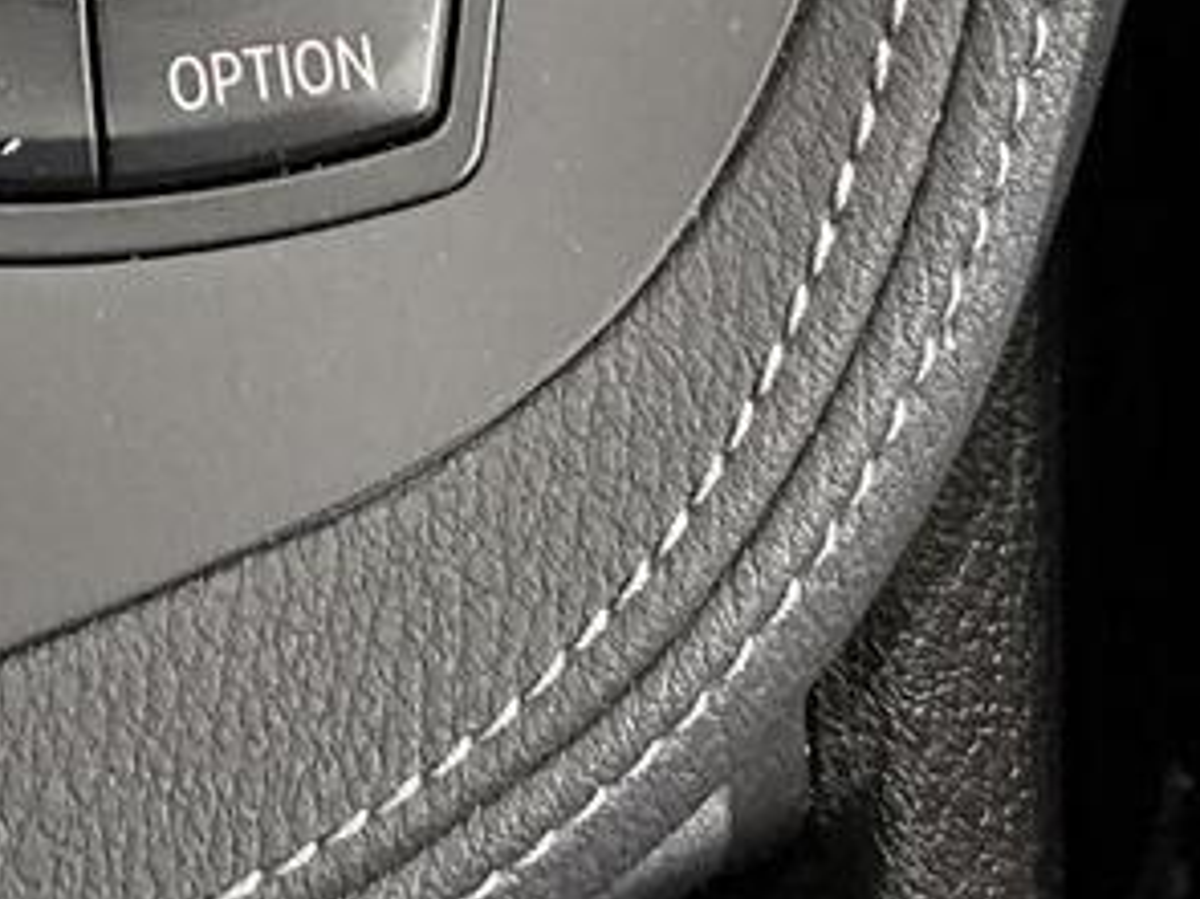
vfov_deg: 10.2
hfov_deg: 14.7
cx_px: -492
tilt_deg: -82.8
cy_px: -1261
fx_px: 4401
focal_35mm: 127
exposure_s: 1/34
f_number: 1.6
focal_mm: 5.96
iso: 500
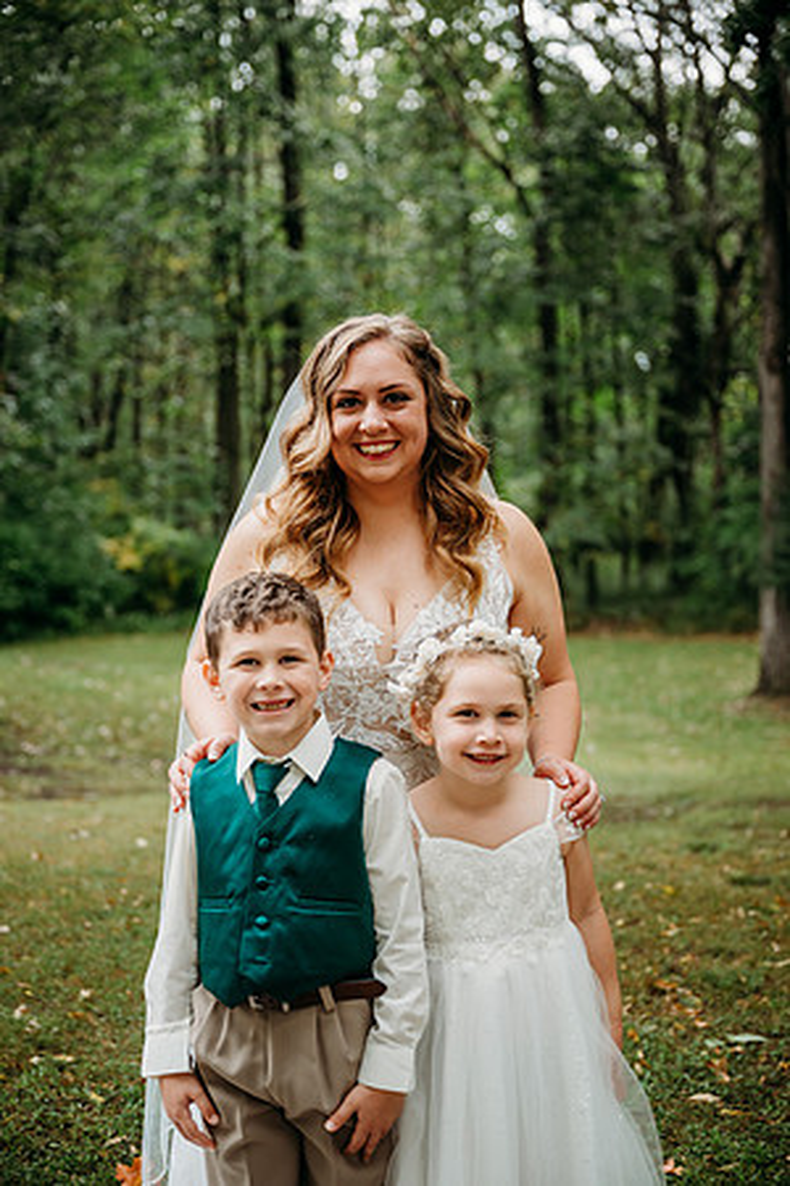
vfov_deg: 37.5
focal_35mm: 53
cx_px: 395
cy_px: 593
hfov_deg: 25.5
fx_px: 1744
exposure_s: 1/400
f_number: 2.8
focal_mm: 53
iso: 200
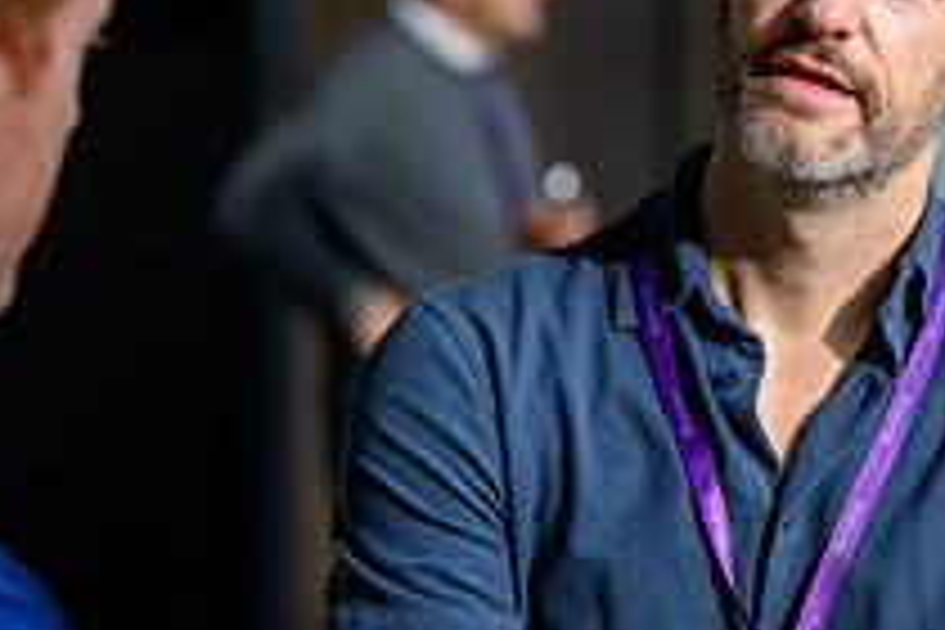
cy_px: 97
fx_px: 6116
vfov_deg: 5.9
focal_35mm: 233
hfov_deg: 8.8
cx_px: 828
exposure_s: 1/640
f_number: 2.7
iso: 180
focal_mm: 83
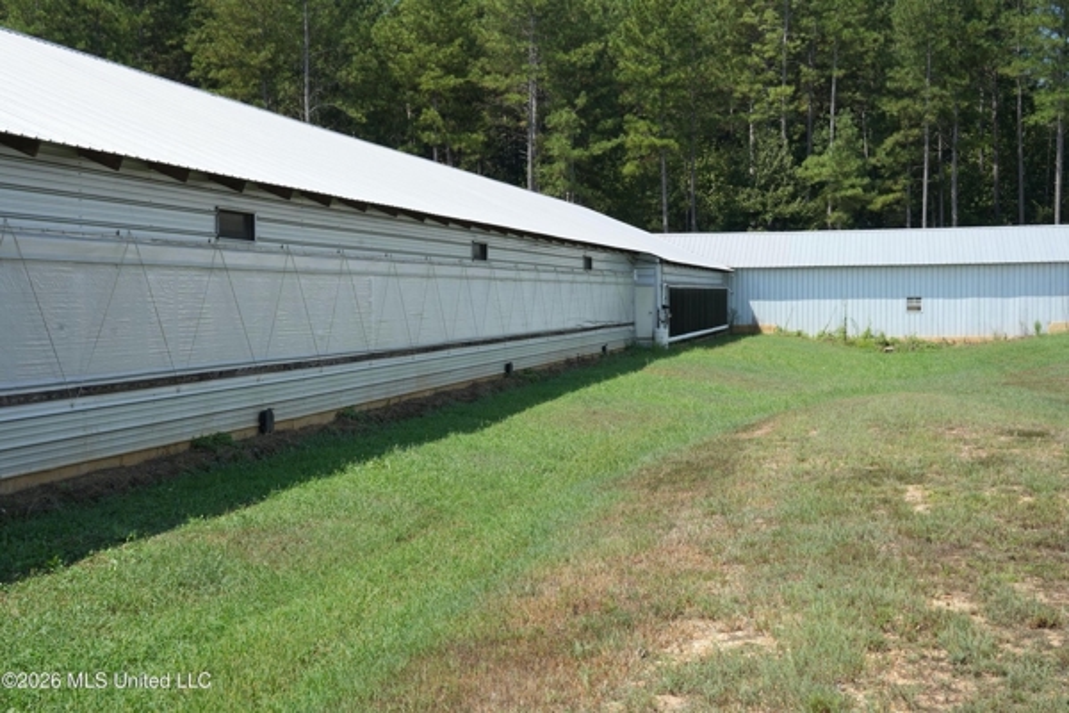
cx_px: 534
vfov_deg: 22.6
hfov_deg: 33.4
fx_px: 1782
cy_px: 356
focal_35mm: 60
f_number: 13
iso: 400
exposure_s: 1/250
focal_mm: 60
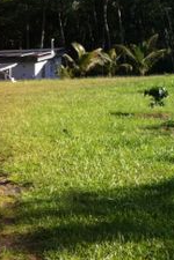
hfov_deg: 12.6
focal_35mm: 97
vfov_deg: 20.6
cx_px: 334
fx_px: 703
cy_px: 21
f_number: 2.8
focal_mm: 3.85
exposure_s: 1/591
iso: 80
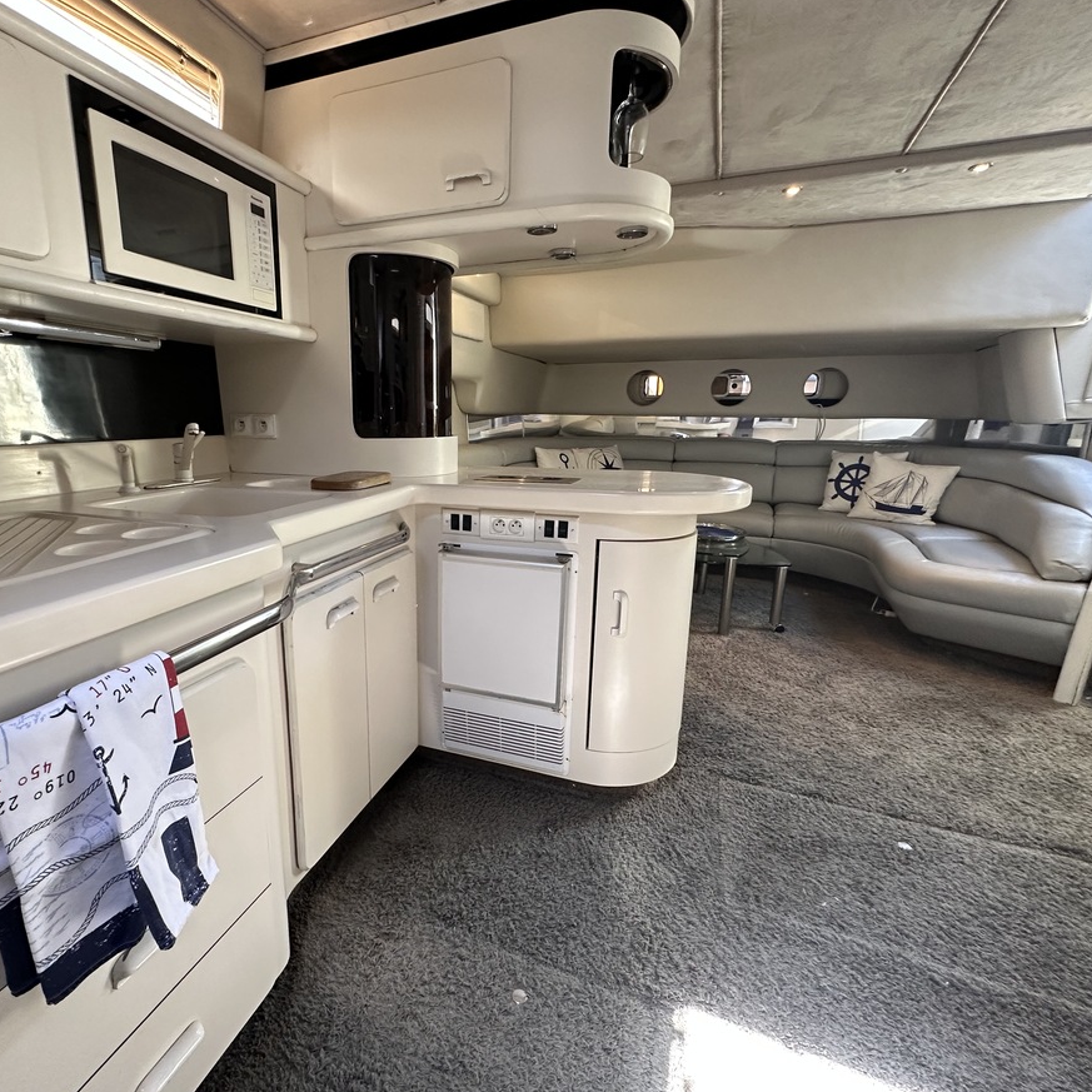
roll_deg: -0.8
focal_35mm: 17
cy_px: 545
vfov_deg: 84.0
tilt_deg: -14.8
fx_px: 607
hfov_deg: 83.1
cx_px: 447
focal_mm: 2.22
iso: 320
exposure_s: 1/61
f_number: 2.2
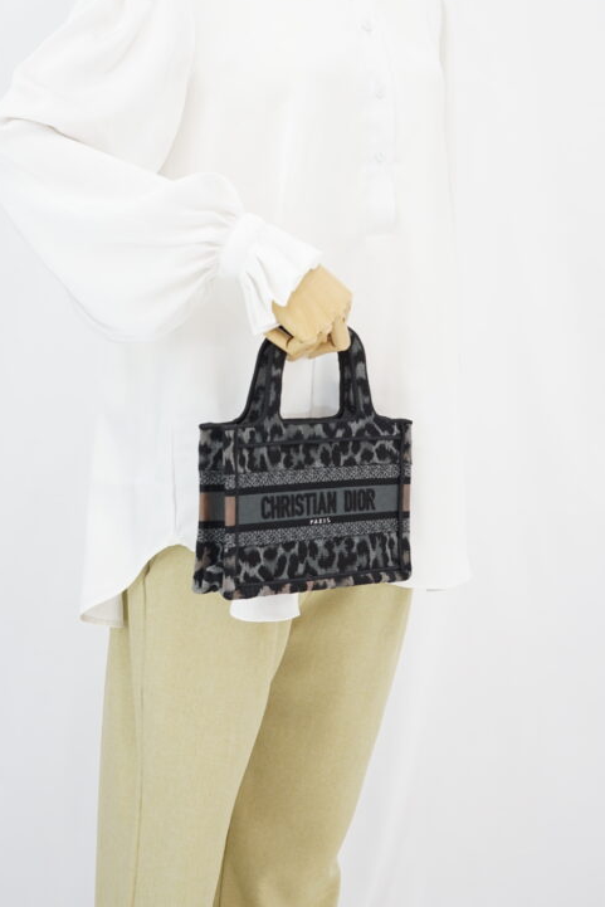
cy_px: 303
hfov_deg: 19.2
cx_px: 302
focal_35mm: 71
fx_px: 1789
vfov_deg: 28.3
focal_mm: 50
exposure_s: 1/8
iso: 640
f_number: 6.3
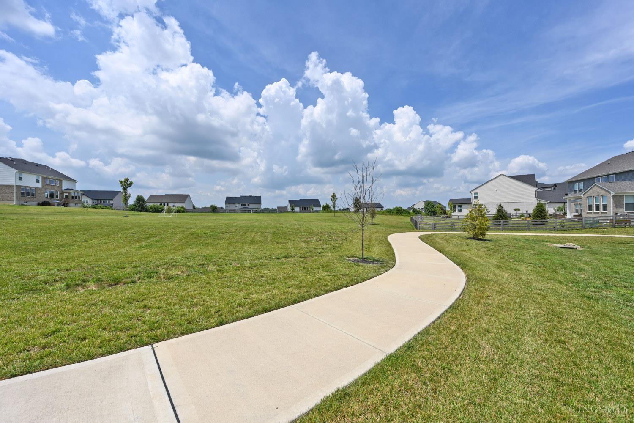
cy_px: 212
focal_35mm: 14
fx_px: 247
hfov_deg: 104.3
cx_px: 317
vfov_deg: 81.2
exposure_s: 1/500
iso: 100
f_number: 8
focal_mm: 14
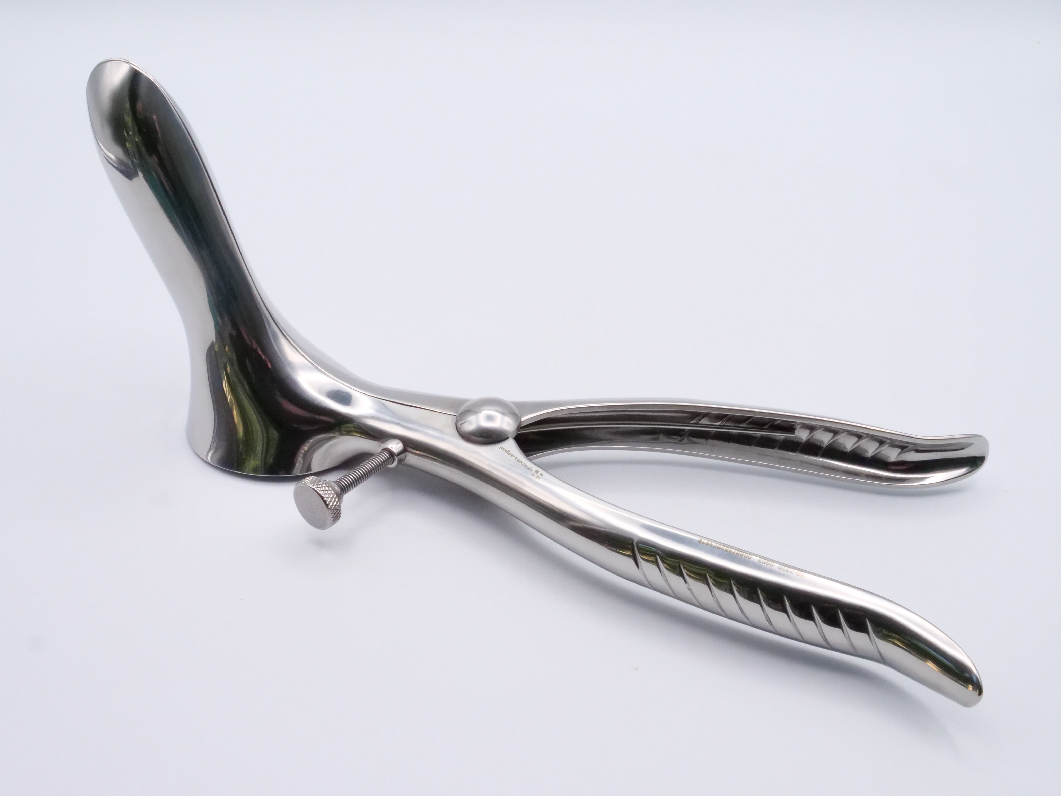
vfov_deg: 39.7
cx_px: 530
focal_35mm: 36
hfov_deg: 51.4
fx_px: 1103
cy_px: 398
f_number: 18
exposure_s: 1/200
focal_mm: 18
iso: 3200
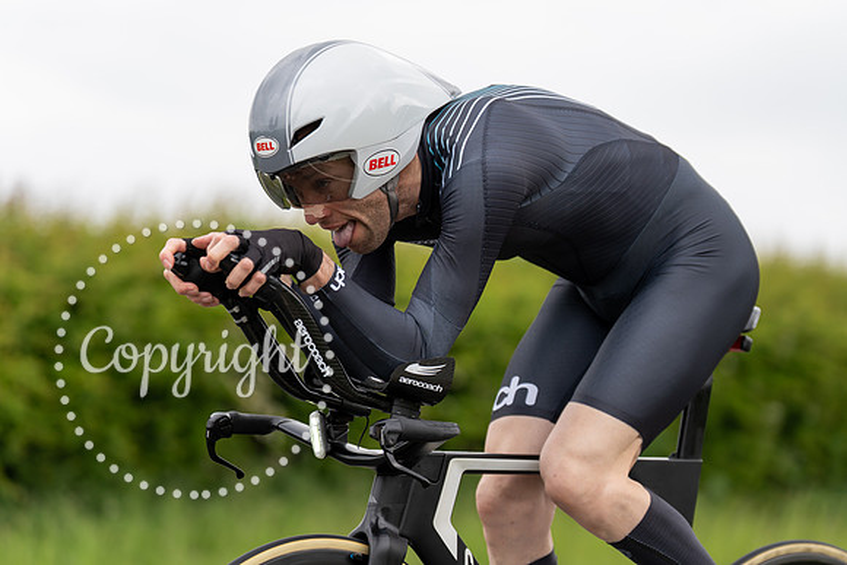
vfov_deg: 10.5
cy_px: 282
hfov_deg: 15.6
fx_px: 3083
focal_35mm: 131
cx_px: 424
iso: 200
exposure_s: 1/1250
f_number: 3.2
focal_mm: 131
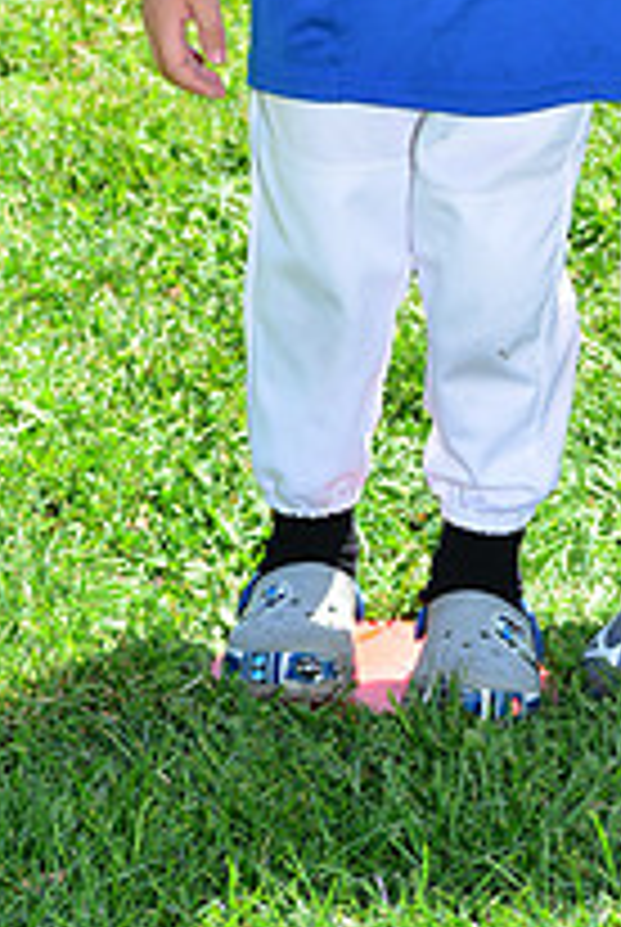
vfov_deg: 7.6
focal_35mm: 267
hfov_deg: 5.1
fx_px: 6885
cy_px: -351
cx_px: 691
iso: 200
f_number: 8
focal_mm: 95
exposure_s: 1/200
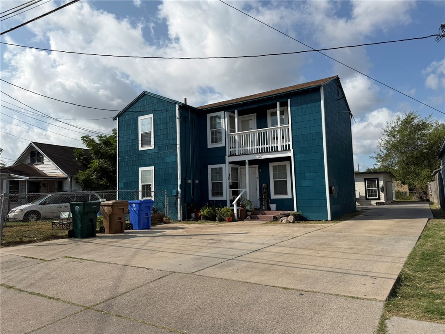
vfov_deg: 56.8
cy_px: 167
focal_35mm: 24
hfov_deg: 71.6
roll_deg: +1.7
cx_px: 222
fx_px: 309
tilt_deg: +4.1
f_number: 1.78
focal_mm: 6.76
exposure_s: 1/8130
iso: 80
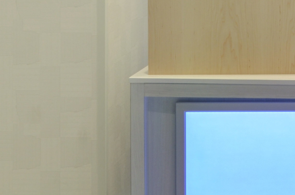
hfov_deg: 14.4
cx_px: 425
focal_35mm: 134
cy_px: -37
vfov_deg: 10.0
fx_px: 1096
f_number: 8
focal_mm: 22
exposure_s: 1/6
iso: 200
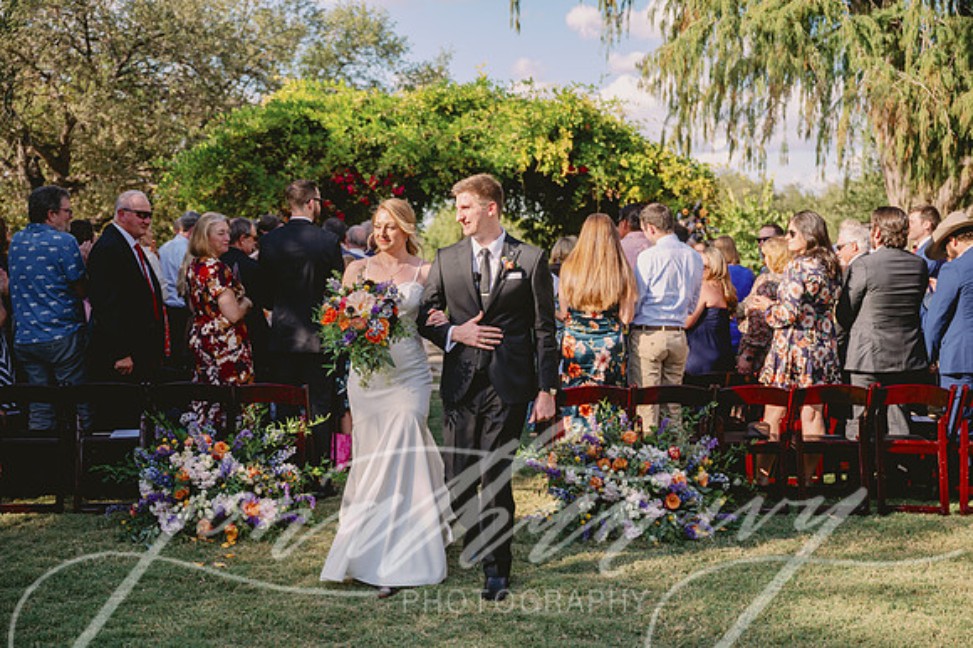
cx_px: 486
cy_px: 324
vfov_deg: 34.2
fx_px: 1053
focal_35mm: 39
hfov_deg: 49.6
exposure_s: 1/1600
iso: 100
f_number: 2.8
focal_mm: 39
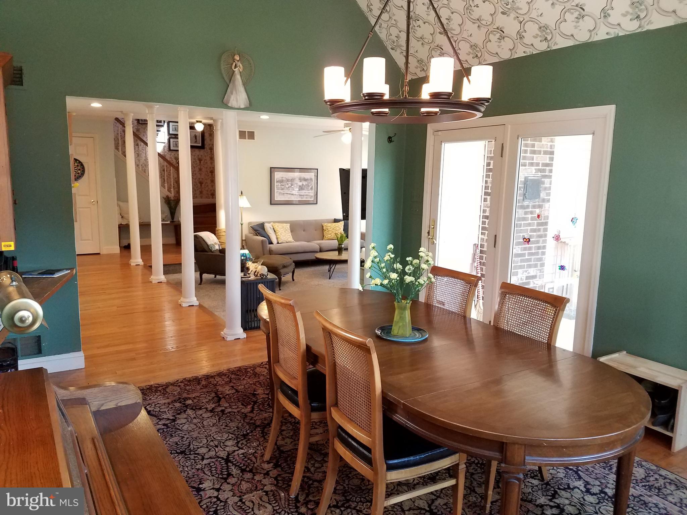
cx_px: 344
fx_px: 516
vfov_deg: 53.1
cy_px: 258
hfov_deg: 67.3
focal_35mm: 26
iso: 160
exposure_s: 1/60
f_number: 1.7
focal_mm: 4.2
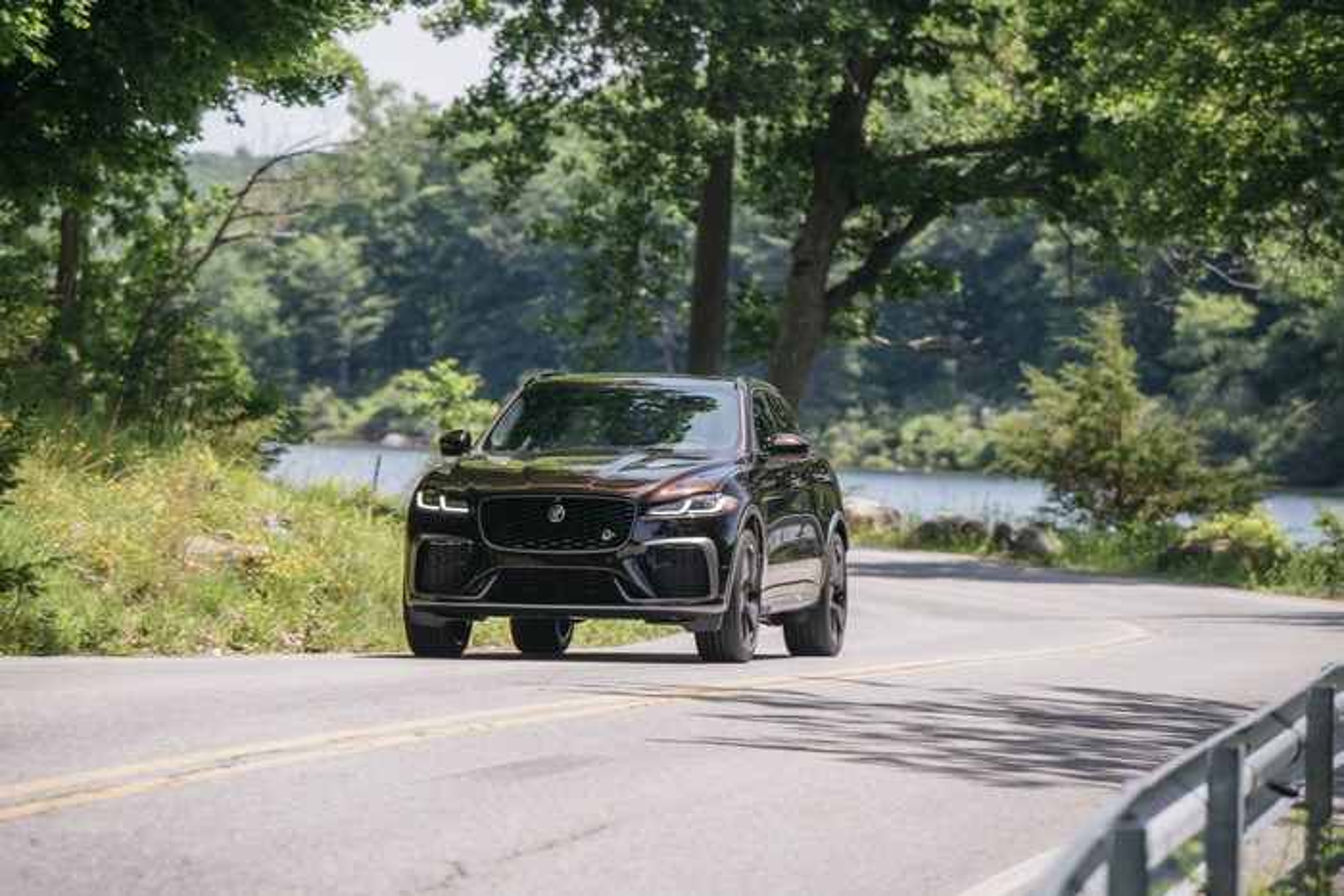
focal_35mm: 200
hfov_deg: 10.3
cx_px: 672
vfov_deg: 6.9
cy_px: 448
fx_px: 7468
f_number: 5
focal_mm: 200
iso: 250
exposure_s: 1/320
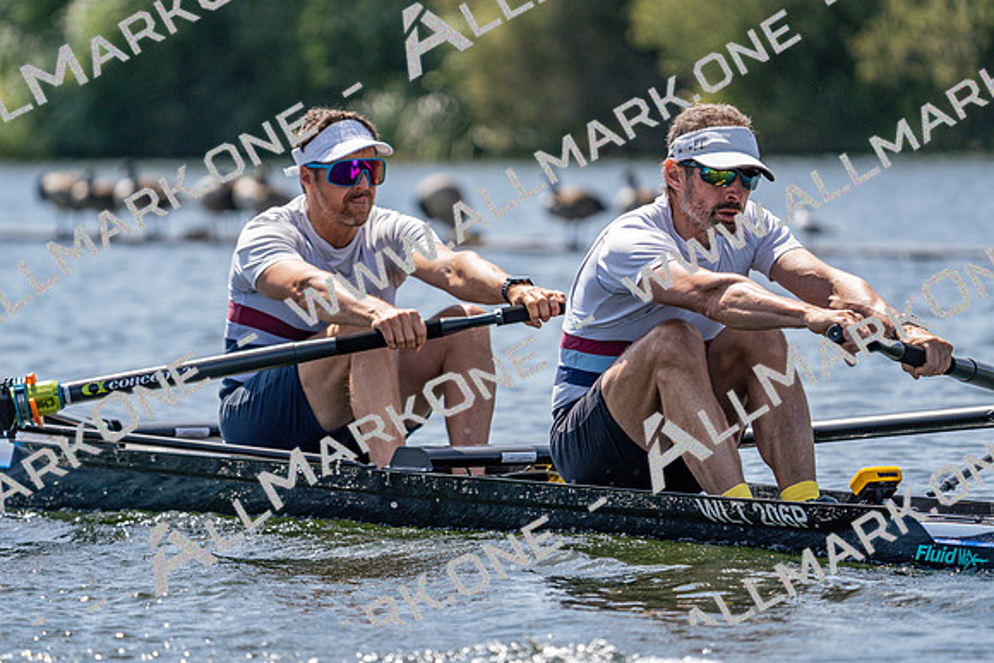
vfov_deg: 4.4
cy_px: 332
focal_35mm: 312
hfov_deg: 6.6
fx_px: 8616
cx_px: 497
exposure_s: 1/2000
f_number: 6.3
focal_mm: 312
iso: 320
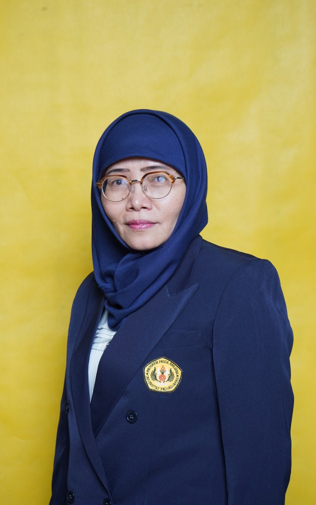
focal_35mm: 72
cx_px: 155
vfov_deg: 28.6
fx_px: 992
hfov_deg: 18.1
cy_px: 253
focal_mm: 70
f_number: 7.1
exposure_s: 1/200
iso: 200
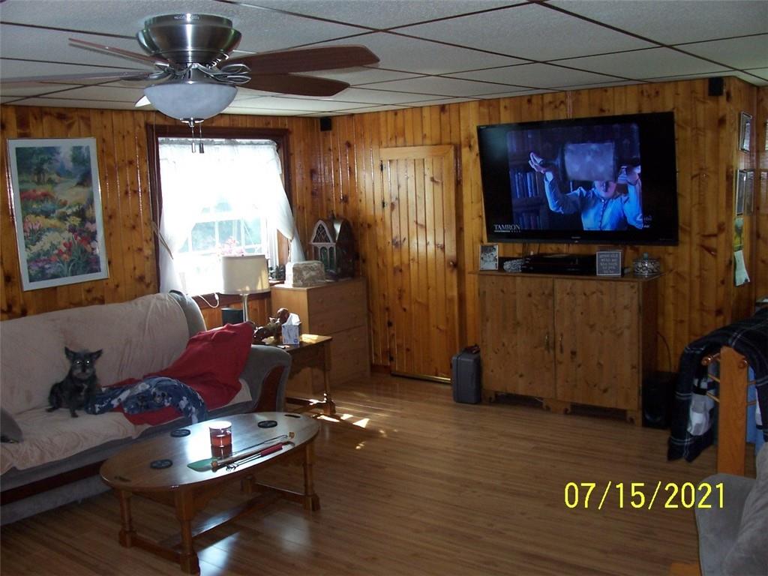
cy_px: 288
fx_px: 777
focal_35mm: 35
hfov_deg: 52.6
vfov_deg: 40.7
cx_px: 384
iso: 140
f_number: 2.8
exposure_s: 1/60
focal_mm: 6
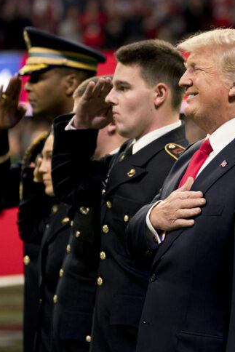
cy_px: 167
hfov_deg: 3.8
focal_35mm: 363
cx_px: 217
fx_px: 3552
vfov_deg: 5.7
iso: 1600
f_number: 5.6
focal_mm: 229
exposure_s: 1/250
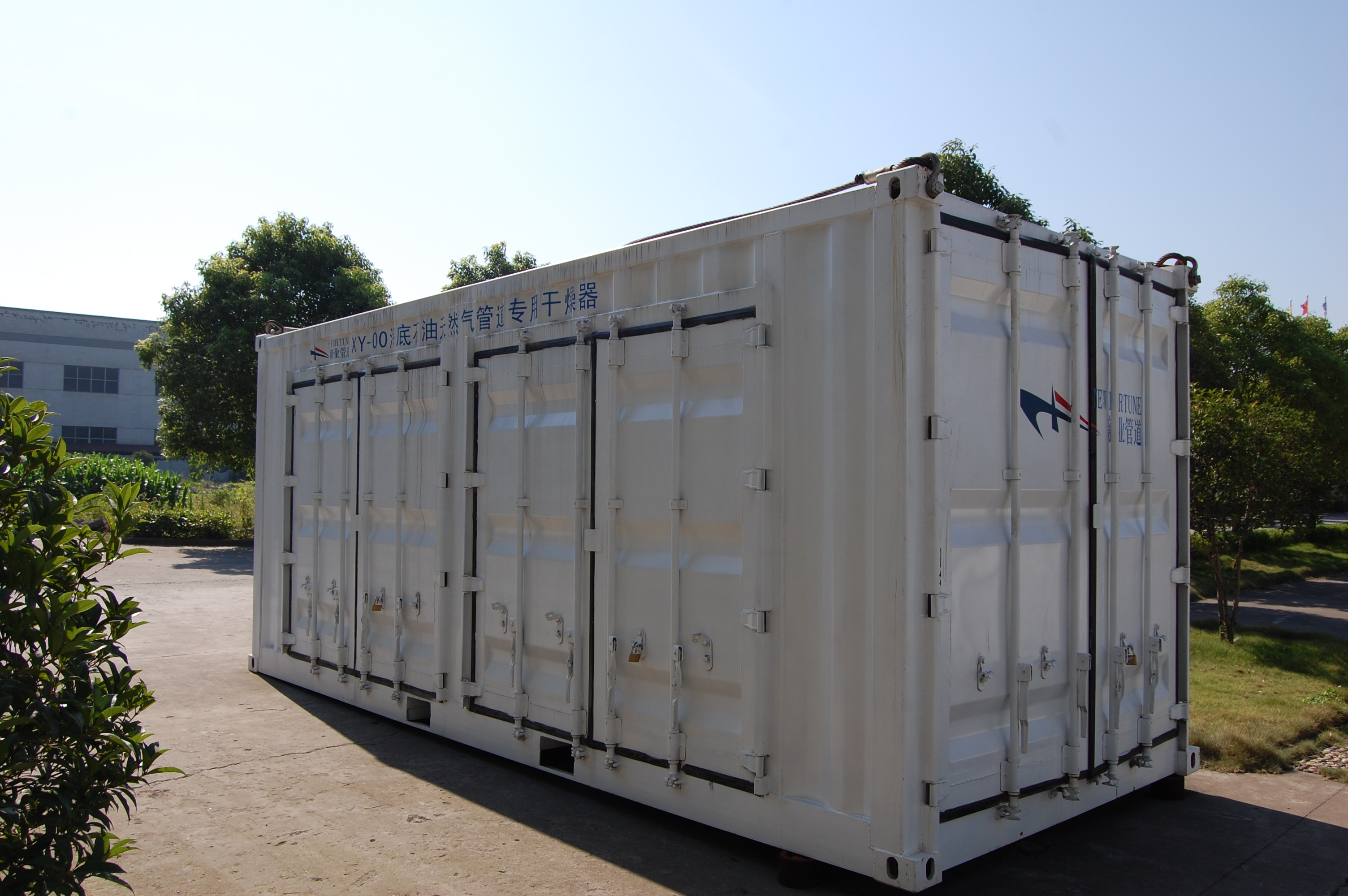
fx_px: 1066
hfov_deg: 64.6
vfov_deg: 45.6
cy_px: 448
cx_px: 674
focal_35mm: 28
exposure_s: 1/320
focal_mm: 19
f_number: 9
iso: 200
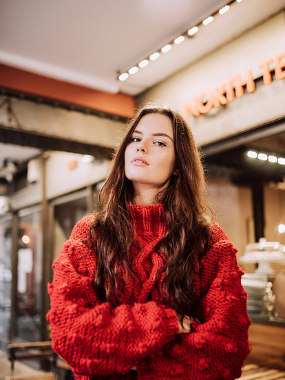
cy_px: 214
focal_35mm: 39
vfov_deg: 47.8
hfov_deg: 36.8
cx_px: 144
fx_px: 428
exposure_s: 1/160
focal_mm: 35
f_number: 1.4
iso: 1000
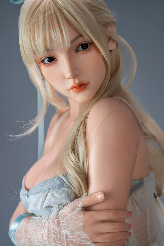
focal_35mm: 70
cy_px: 123
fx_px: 478
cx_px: 82
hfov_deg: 19.5
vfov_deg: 28.8
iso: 320
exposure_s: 1/125
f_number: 2.8
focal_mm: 70
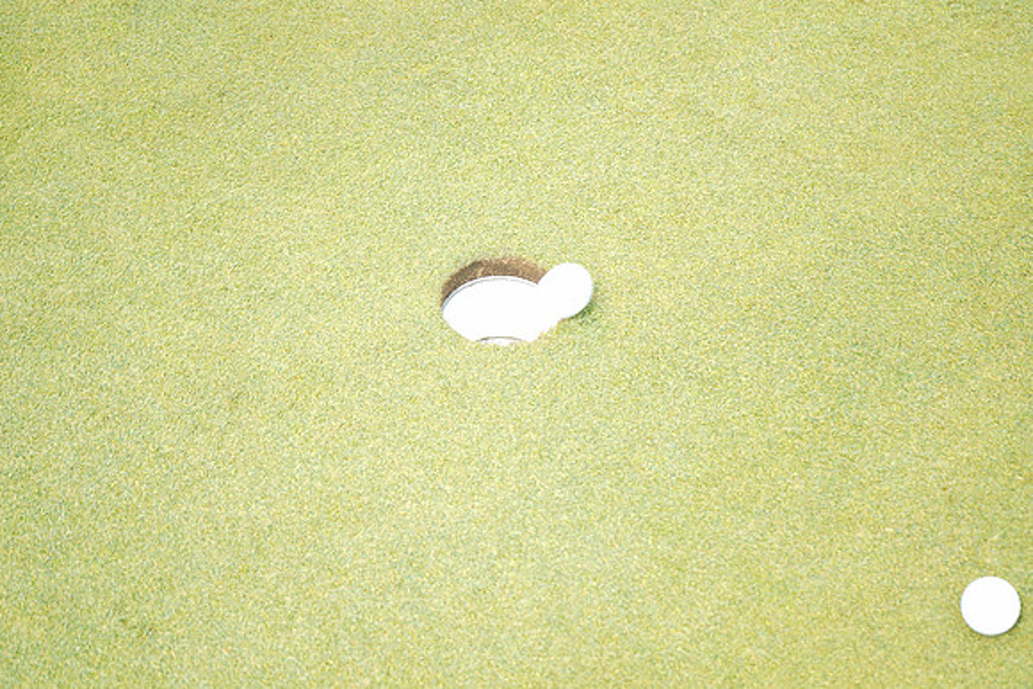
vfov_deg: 19.5
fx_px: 2009
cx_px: 516
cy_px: 344
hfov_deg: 28.8
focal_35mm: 70
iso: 80
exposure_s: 1/100
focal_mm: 70
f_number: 5.6
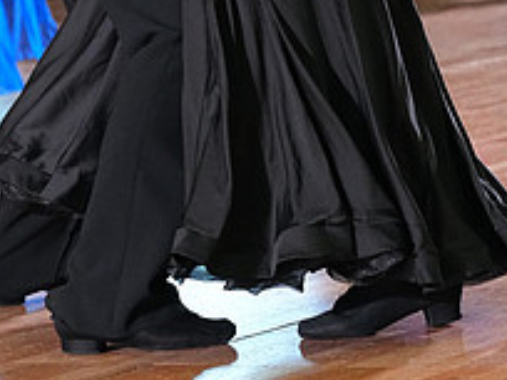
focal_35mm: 290
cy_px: -271
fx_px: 4247
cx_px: 160
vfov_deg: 5.1
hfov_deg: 6.8
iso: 6400
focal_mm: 106
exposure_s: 1/400
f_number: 4.5
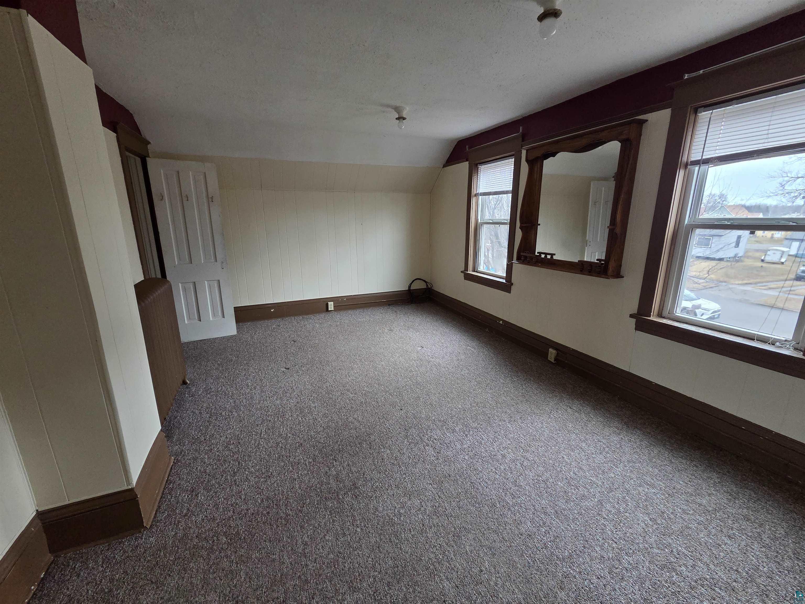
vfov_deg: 89.9
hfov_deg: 106.2
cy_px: 302
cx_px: 402
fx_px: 302
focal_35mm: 13
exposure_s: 1/60
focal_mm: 2.2
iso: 400
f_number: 2.2
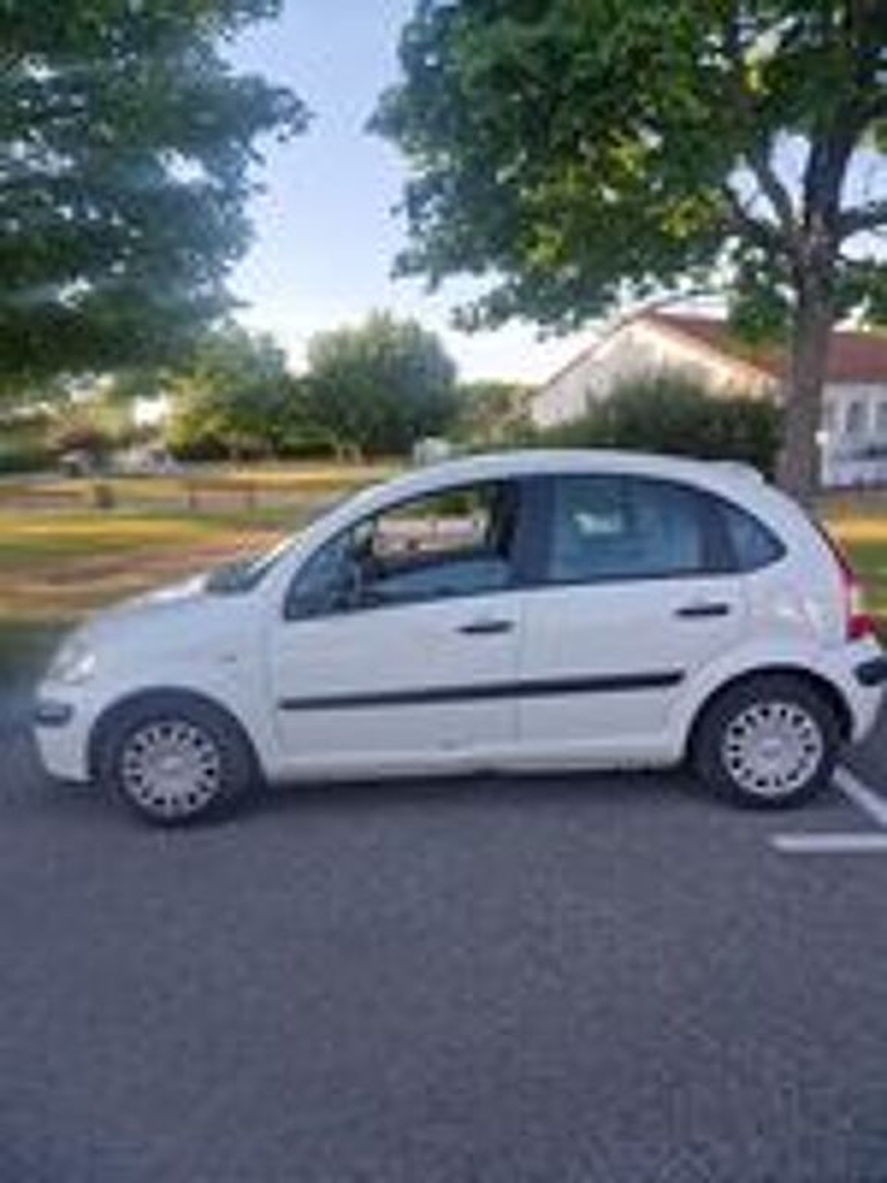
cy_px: 592
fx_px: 786
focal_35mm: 23
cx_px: 444
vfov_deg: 73.9
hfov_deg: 58.9
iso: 50
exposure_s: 1/392
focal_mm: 5.4
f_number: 1.8
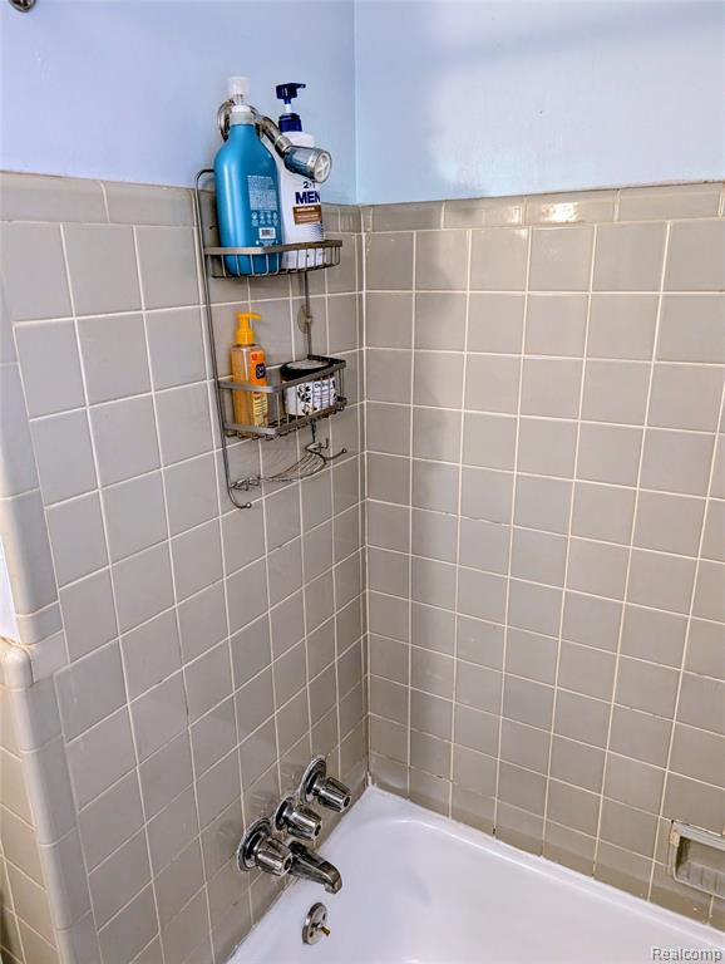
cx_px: 362
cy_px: 482
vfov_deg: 71.5
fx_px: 669
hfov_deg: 56.9
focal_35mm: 24
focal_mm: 6.9
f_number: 1.68
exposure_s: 1/120
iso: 163
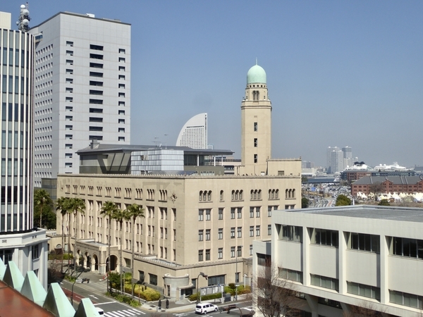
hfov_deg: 38.9
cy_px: 158
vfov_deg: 29.7
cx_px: 212
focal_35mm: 49
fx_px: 599
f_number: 4
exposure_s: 1/1300
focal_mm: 8.4
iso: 100
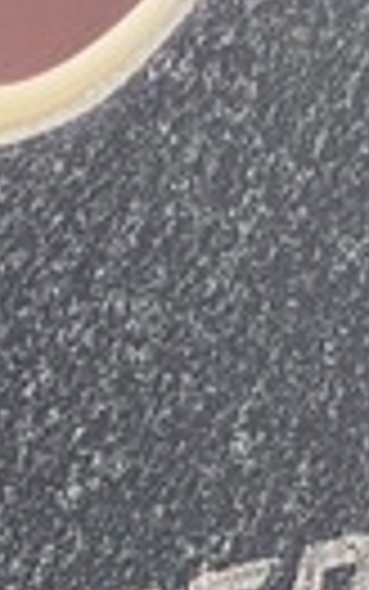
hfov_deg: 3.9
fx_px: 5416
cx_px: -104
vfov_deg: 6.1
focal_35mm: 337
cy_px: 1085
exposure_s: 1/122
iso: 32
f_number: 2
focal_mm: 6
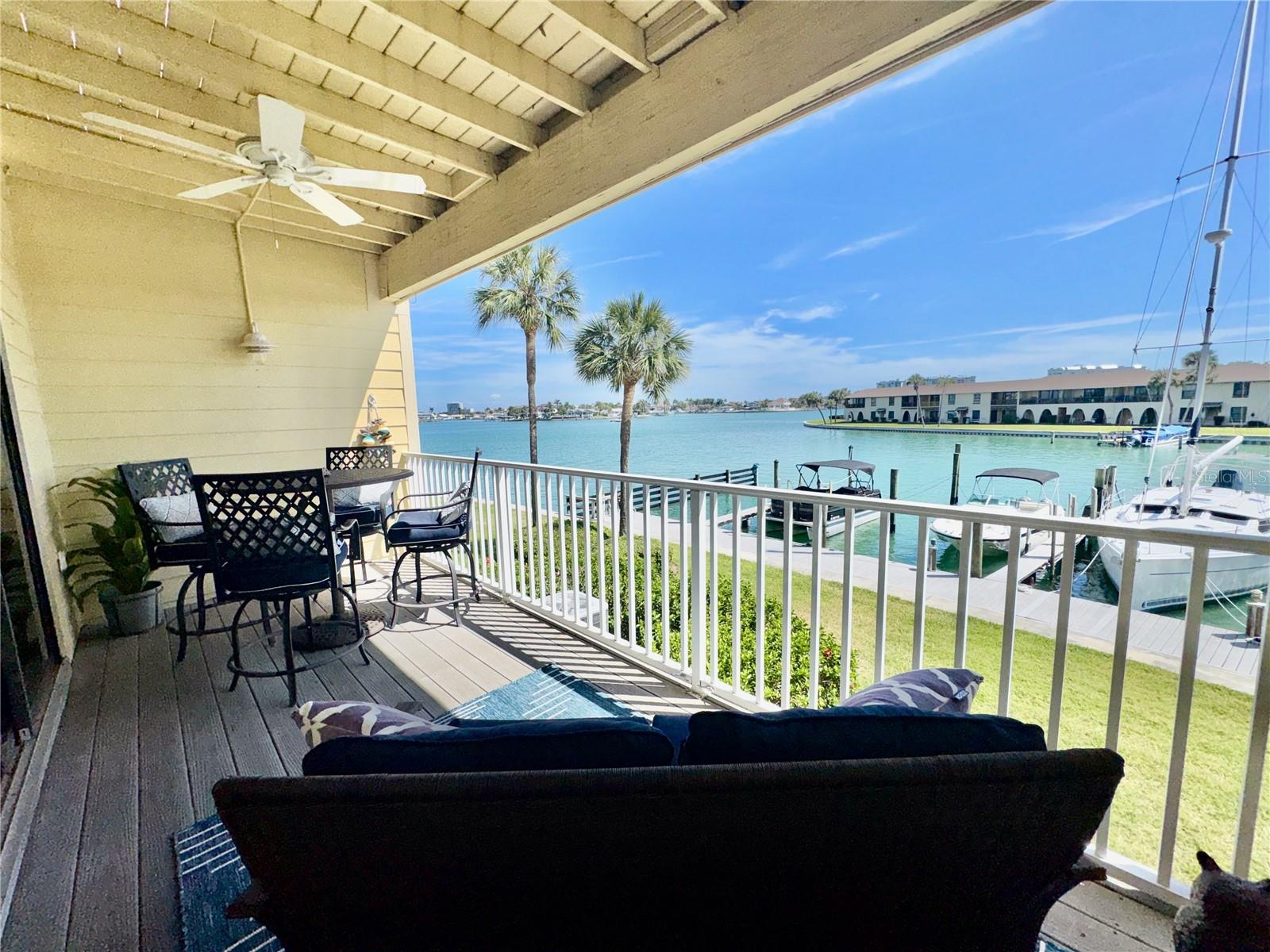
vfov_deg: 85.7
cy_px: 476
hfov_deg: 102.1
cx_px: 635
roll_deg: +1.5
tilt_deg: -8.8
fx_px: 514
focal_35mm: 14
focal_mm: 2.22
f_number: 2.2
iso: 32
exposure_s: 1/3546
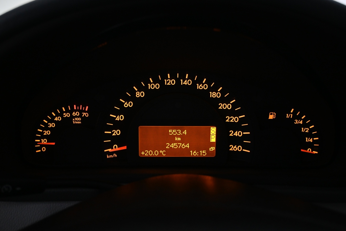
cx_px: 173
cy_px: 116
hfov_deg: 60.7
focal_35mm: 31
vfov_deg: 42.6
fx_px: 296
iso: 1600
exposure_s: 1/30
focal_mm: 20.5
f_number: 3.8
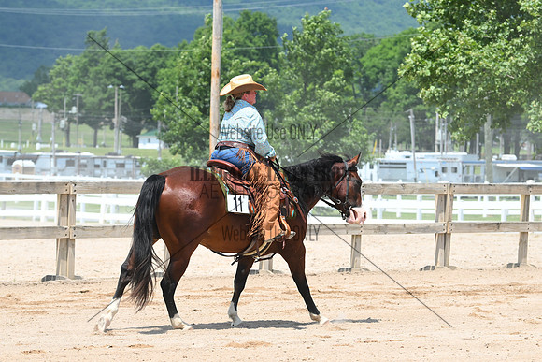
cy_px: 181
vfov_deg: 9.0
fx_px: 2304
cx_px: 271
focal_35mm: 153
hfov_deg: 13.4
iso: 250
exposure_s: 1/1347
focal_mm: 102
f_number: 5
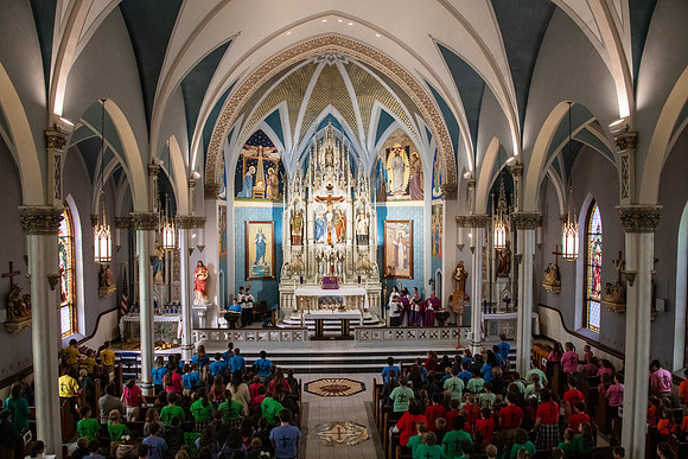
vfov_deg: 46.4
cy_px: 230
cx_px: 344
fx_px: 535
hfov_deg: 65.5
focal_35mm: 28
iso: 4000
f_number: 7.1
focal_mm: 28
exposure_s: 1/160
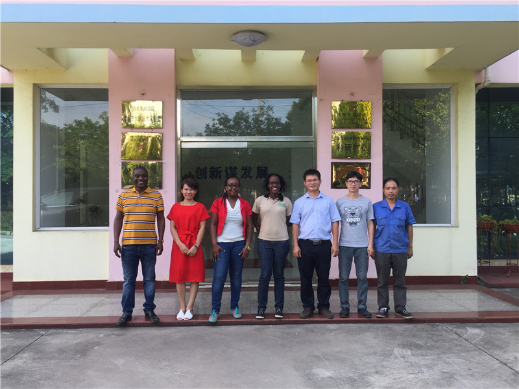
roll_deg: -1.7
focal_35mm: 29
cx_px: 260
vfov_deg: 48.2
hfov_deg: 61.7
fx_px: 435
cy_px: 194
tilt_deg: +0.9
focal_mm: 4.15
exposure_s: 1/269
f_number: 2.2
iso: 32
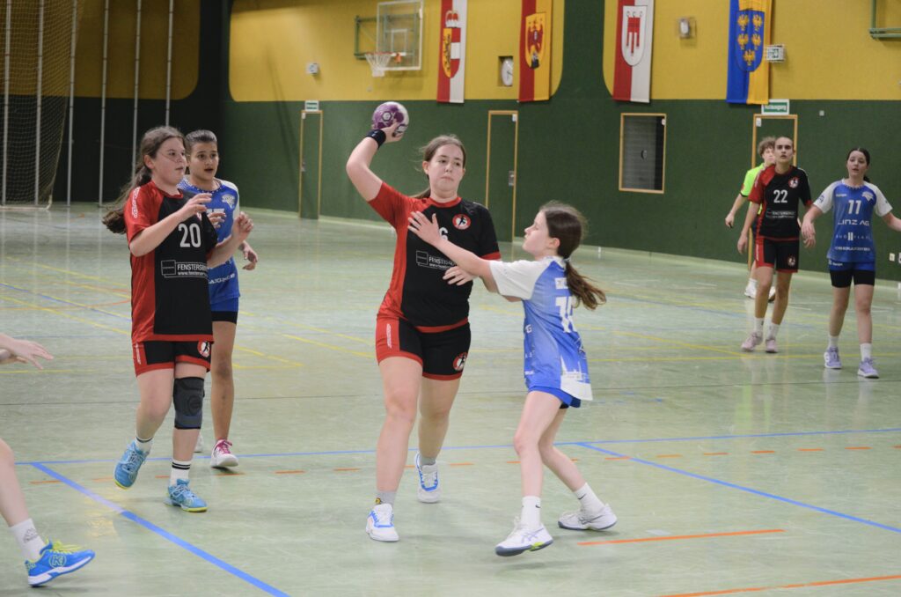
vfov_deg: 16.5
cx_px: 450
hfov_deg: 24.7
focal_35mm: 82
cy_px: 298
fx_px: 2060
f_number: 4
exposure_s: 1/250
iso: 1600
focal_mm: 55
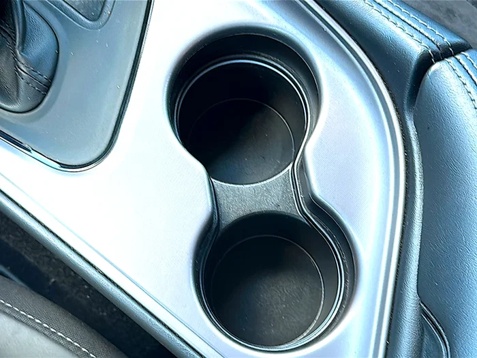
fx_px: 620
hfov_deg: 42.1
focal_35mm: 45
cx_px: 238
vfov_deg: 32.2
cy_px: 179
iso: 80
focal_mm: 6.86
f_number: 1.78
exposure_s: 1/40
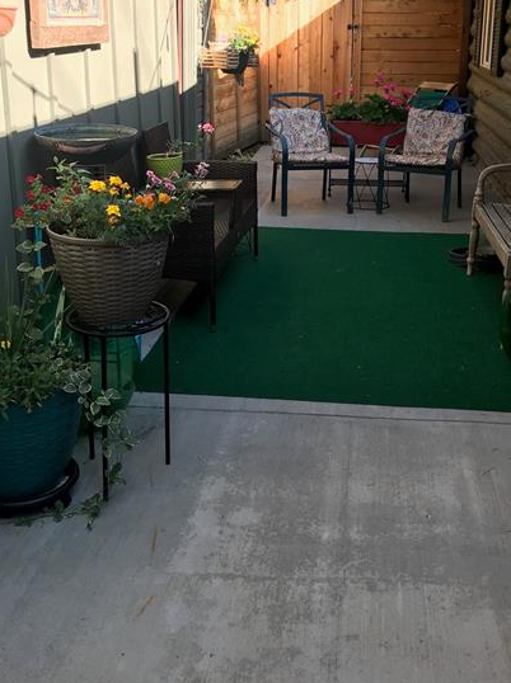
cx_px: 308
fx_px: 789
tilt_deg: -14.3
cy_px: 251
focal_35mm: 40
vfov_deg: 46.4
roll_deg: -2.3
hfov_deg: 35.7
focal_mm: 3.99
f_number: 1.8
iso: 20
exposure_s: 1/246
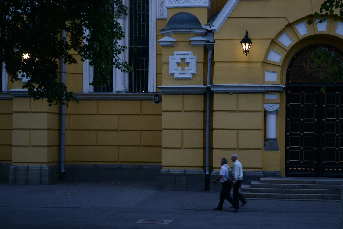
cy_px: 114
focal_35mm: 82
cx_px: 172
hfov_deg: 24.6
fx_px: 786
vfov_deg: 16.6
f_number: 5.6
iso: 640
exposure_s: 1/30
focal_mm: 55
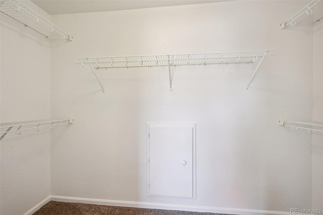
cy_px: 108
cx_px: 162
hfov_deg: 104.3
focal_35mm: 14
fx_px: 126
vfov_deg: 81.2
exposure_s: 1/13
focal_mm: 14
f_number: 9
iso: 400
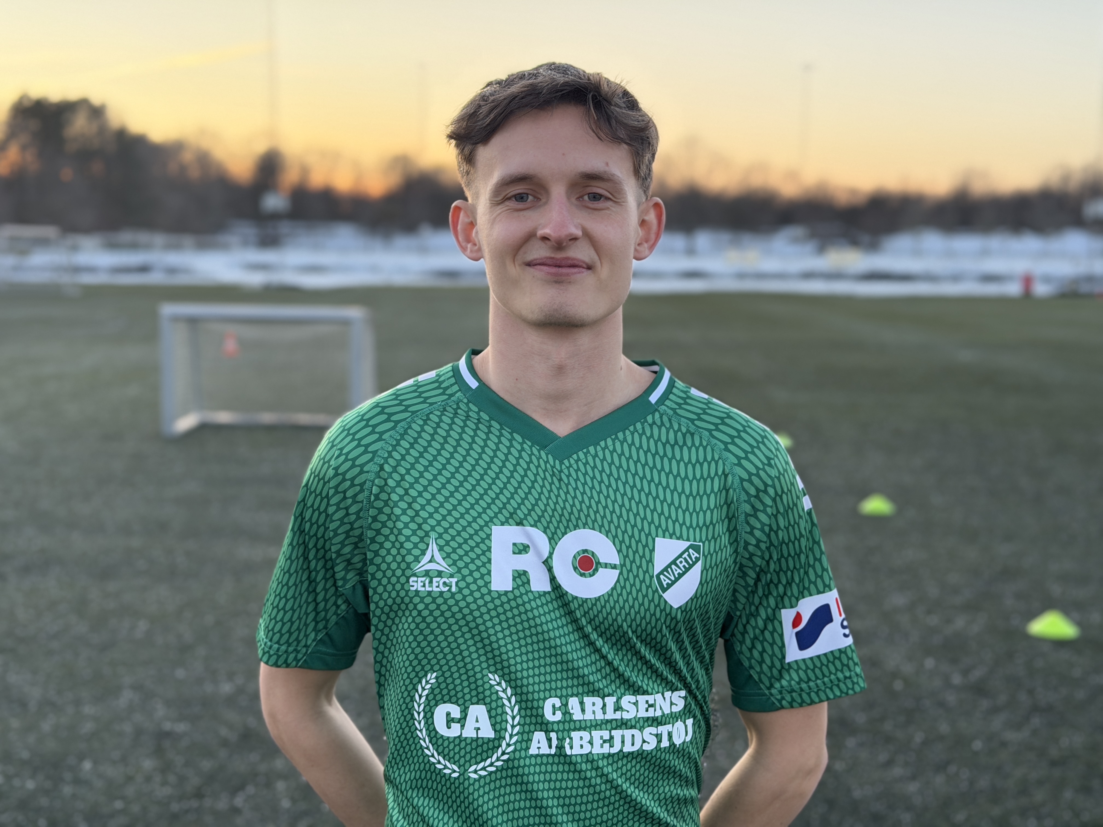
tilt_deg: -6.9
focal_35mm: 48
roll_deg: -0.6
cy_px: 414
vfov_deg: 30.3
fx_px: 1529
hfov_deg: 39.7
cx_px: 552
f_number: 1.78
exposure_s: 1/236
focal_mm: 6.76
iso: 160
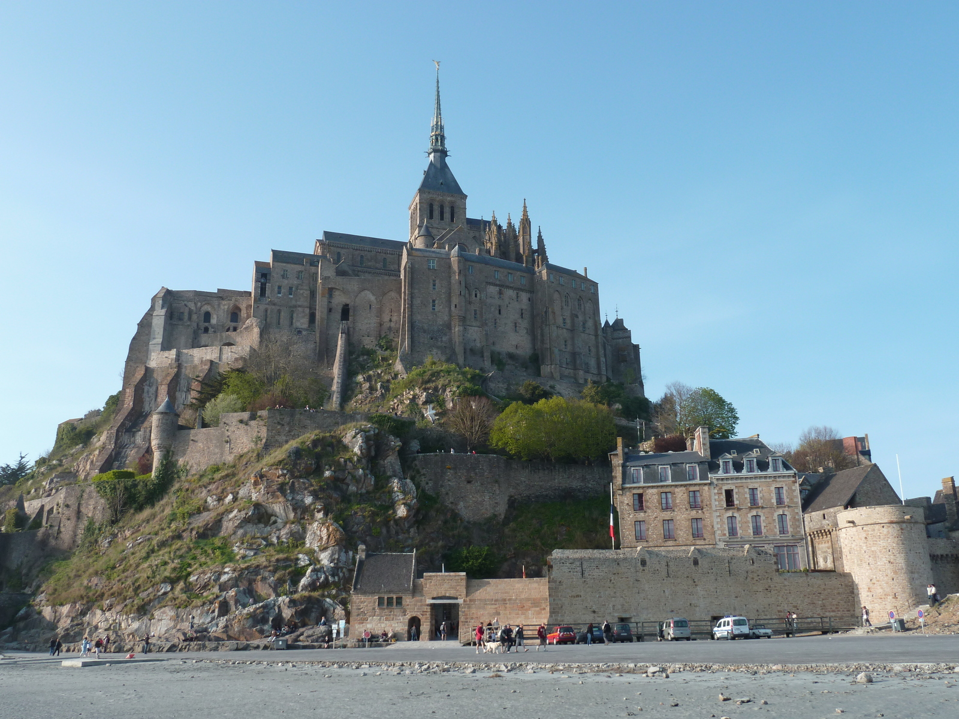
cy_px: 360
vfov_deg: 44.2
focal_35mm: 32
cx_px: 480
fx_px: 887
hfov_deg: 56.8
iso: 80
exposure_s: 1/400
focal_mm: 5.3
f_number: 4
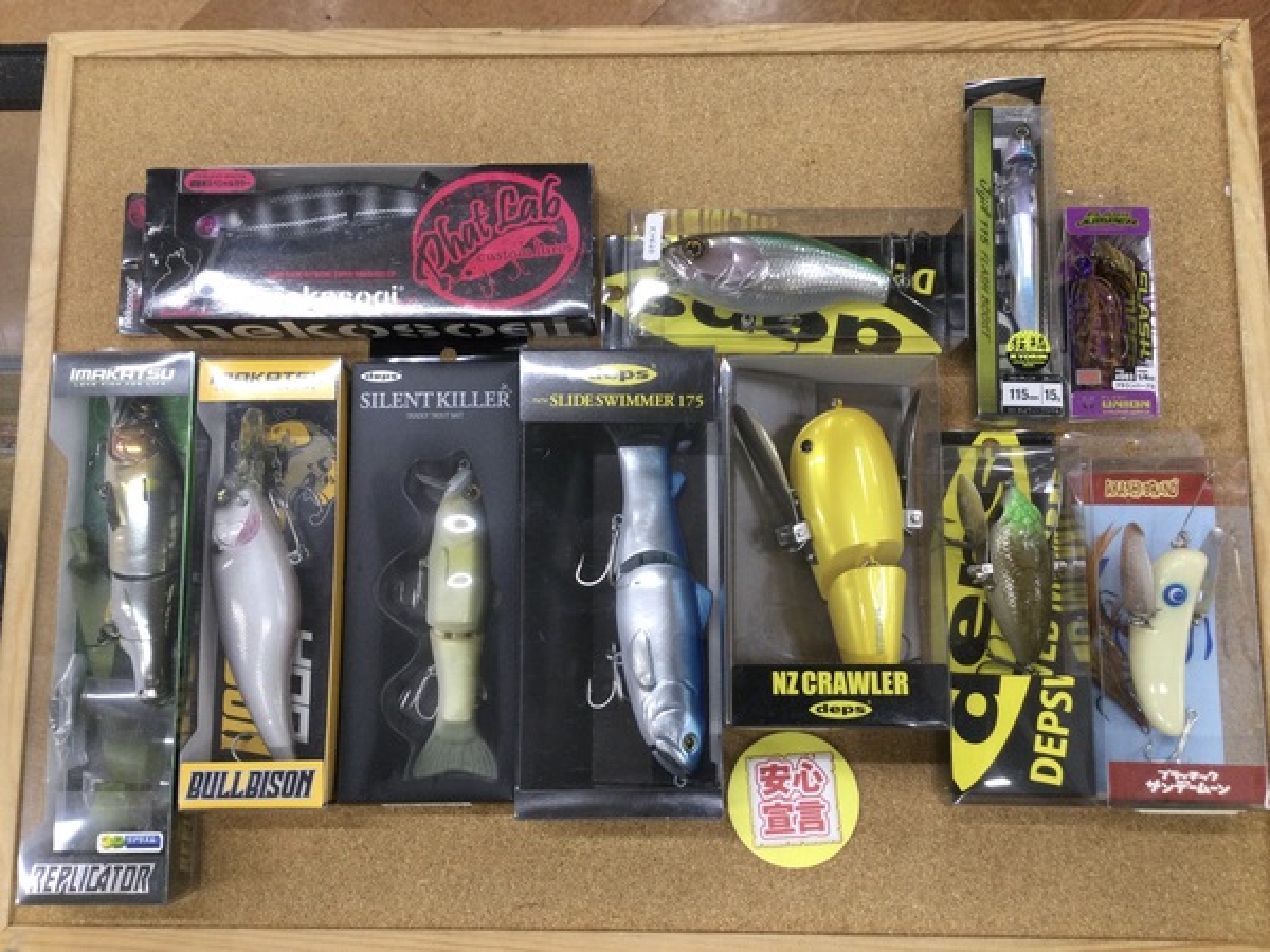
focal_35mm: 31
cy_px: 476
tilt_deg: -81.4
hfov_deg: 58.4
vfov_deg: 45.4
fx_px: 1137
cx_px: 635
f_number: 2.4
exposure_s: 1/30
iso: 40
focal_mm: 3.3
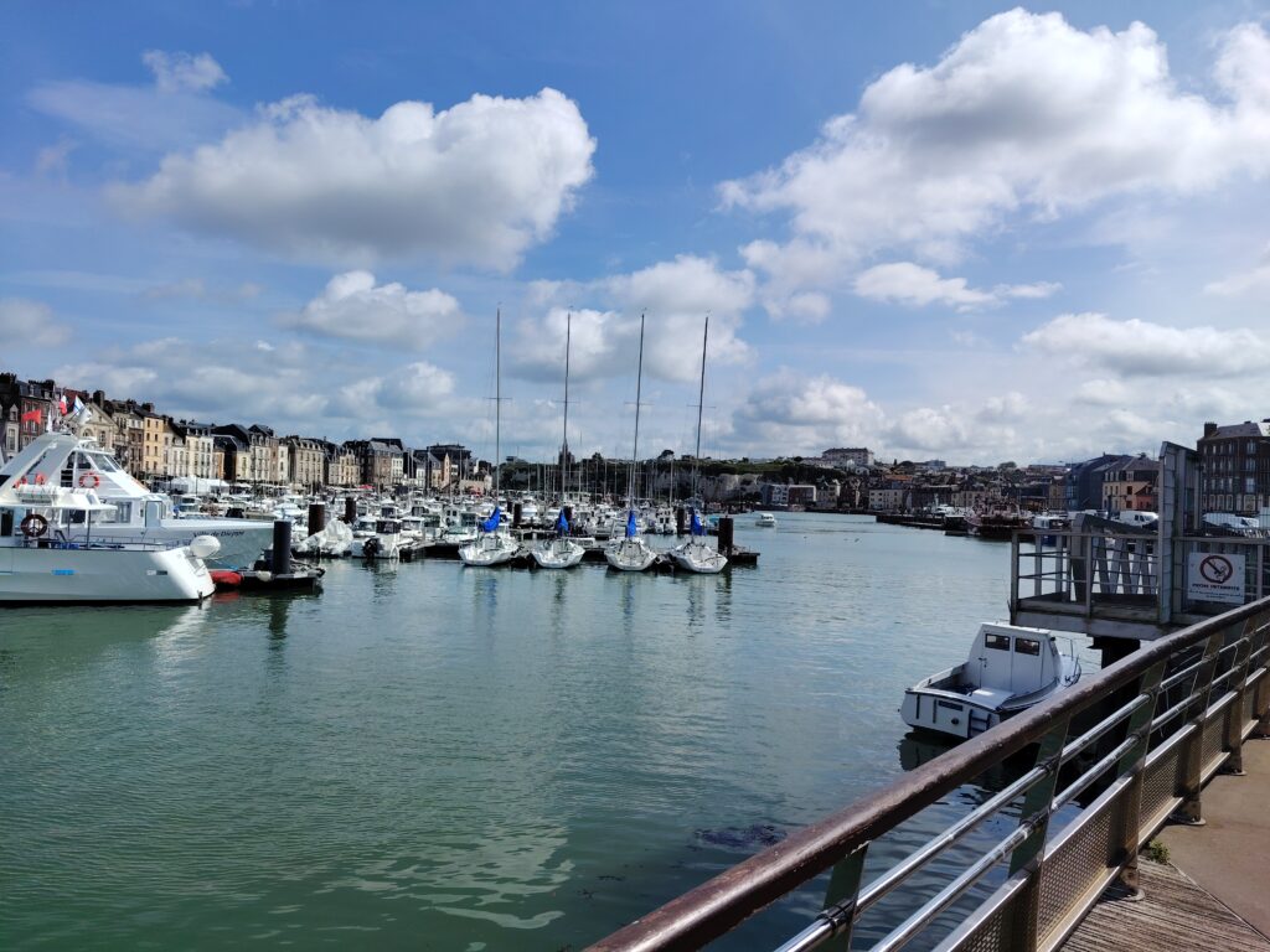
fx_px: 881
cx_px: 635
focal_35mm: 24
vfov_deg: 56.8
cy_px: 476
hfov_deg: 71.6
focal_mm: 5.25
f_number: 1.75
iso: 101
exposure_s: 1/1693
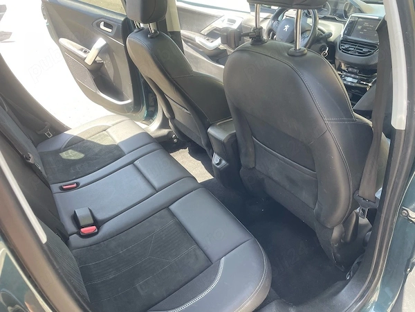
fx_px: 312
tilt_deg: -31.5
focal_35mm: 26
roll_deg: -0.5
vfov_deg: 53.1
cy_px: 156
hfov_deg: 67.3
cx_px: 208
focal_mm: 4.2
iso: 40
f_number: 1.6
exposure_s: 1/121
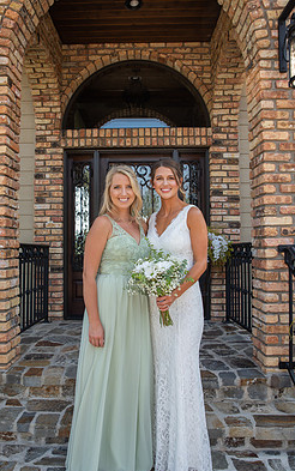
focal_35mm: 28
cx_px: 128
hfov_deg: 44.5
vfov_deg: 66.4
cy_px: 231
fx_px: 360
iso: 125
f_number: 4.5
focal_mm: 24
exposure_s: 1/160
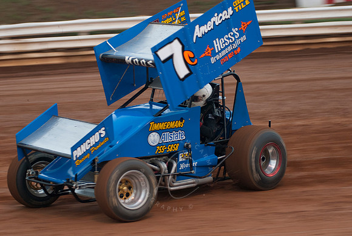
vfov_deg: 11.4
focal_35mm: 120
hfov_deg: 17.0
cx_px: 176
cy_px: 118
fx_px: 1174
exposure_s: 1/320
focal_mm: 80
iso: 400
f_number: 3.2
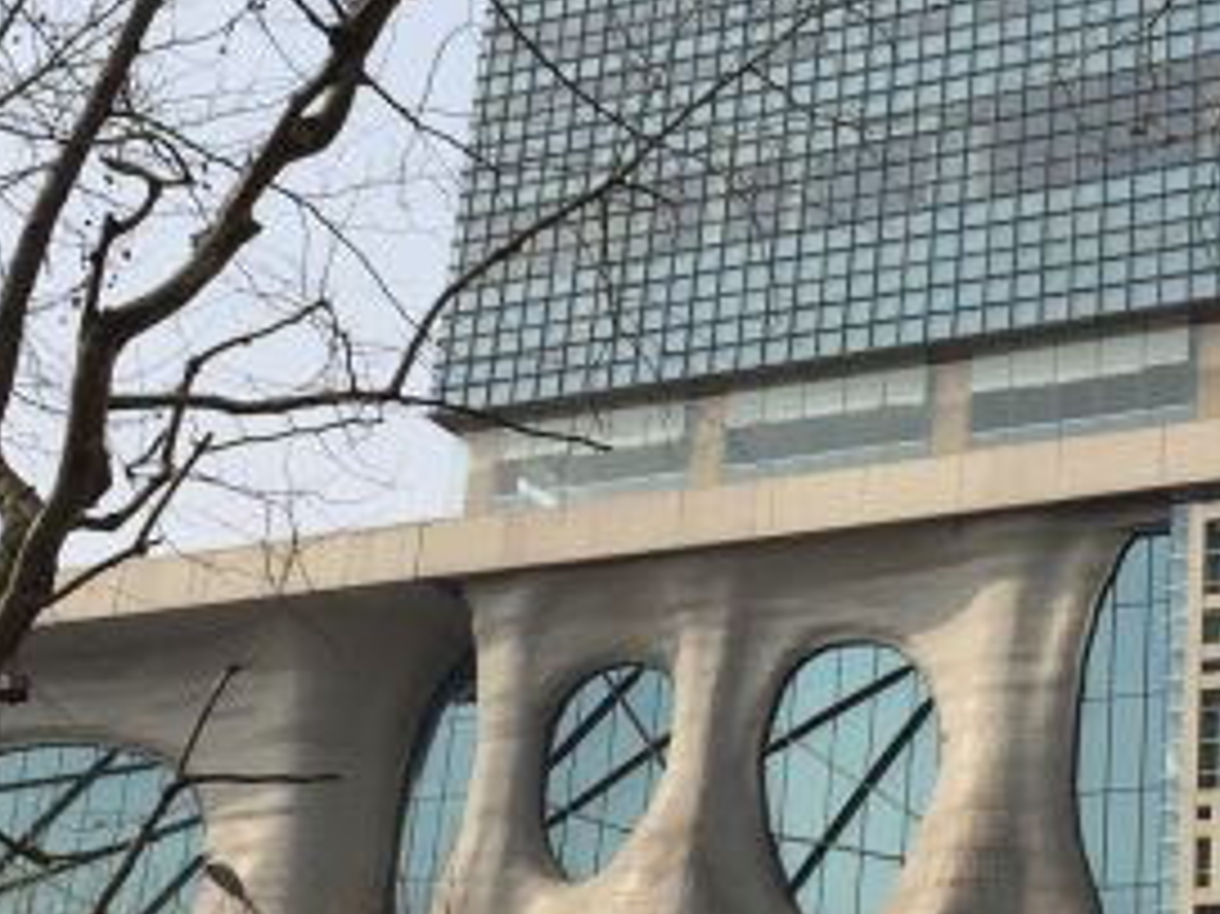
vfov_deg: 19.6
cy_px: 520
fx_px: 2642
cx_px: 1035
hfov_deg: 25.4
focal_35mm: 75
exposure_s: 1/2639
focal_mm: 4.15
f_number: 2.2
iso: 32
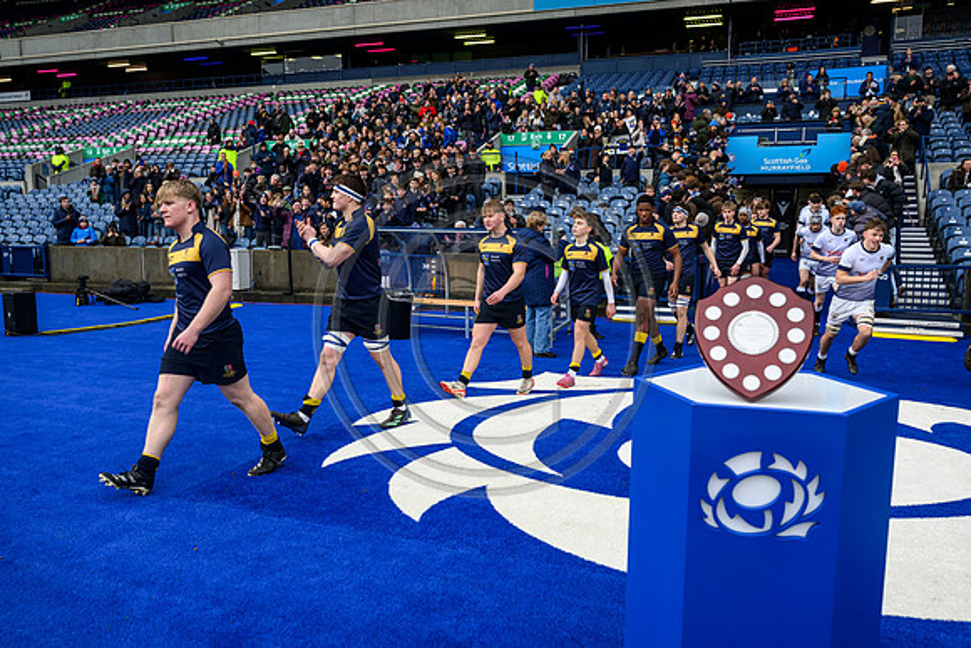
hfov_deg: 65.5
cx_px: 486
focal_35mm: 28
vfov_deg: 46.4
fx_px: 755
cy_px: 324
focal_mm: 28
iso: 1600
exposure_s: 1/1250
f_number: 5
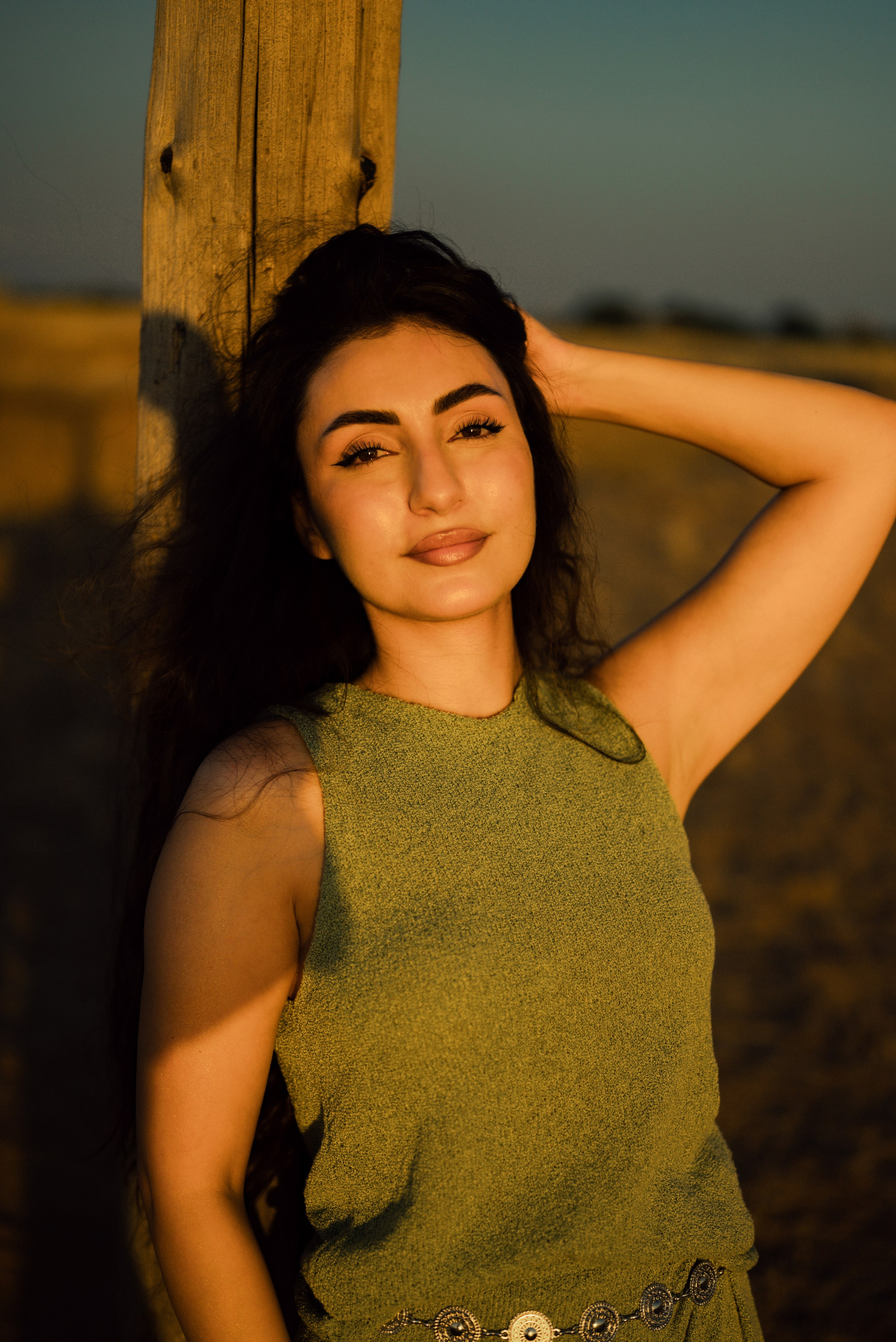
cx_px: 448
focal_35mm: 50
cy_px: 671
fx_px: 1865
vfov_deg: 39.6
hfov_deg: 27.0
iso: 100
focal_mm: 50
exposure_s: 1/500
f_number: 1.8
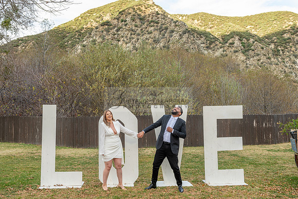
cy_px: 100
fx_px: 258
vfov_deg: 42.1
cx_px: 146
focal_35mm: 31
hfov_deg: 60.0
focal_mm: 28
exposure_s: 1/125
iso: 200
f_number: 5.6
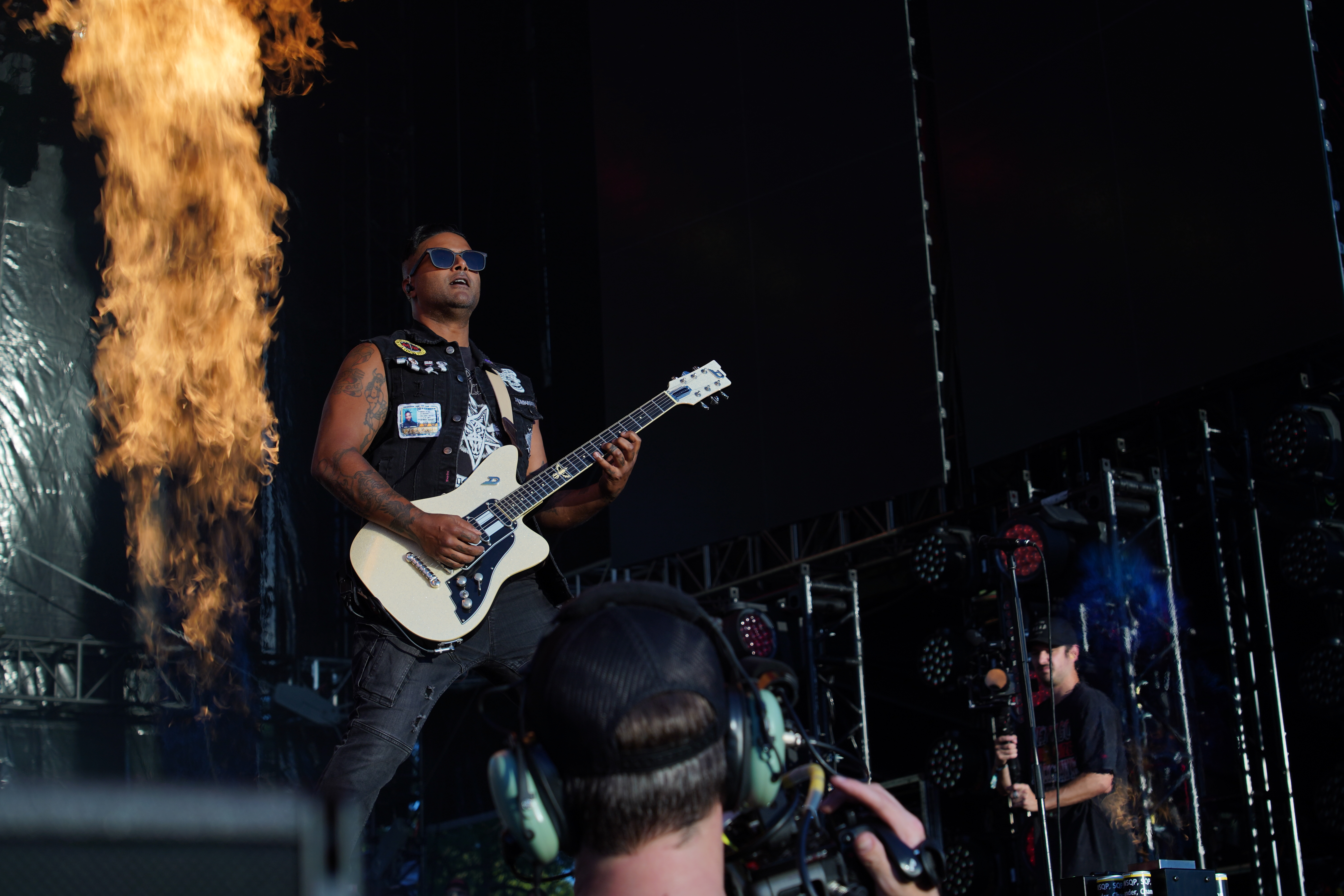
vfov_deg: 23.0
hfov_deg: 33.9
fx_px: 2202
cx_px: 672
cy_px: 448
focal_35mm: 59
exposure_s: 1/400
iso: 100
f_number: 6.3
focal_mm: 59
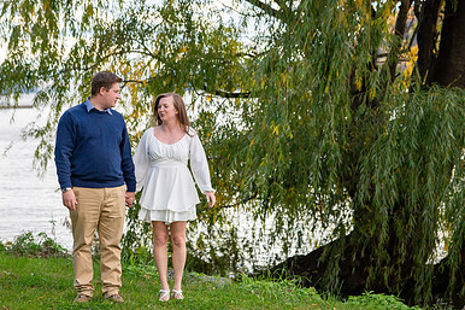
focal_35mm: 137
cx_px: 163
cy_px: 106
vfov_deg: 10.0
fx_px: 1769
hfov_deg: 15.0
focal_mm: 90
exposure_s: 1/3200
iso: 1250
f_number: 4.5
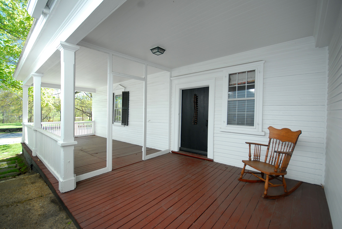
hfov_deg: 100.3
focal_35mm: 15
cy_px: 114
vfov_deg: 77.5
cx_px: 171
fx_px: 143
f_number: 4.5
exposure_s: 1/100
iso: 200
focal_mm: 10
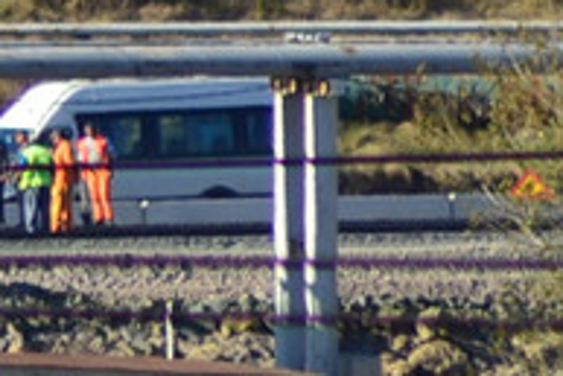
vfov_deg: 0.5
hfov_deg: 0.7
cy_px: -131
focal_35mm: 2793
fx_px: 43711
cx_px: -1015
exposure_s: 1/400
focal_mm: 300
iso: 100
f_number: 5.6
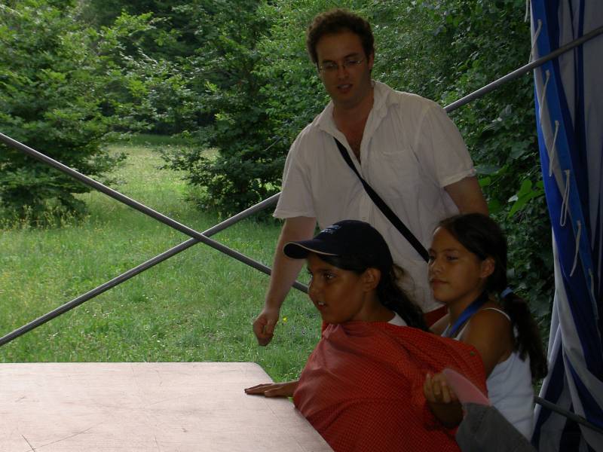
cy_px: 226
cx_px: 302
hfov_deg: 19.6
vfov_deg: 14.8
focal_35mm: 100
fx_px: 1742
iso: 100
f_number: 4.5
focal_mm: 20.6
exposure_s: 1/80
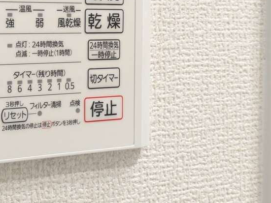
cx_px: 54
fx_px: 697
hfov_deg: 21.7
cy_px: 37
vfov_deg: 16.5
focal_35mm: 89
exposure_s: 1/120
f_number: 1.89
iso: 437
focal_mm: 5.43
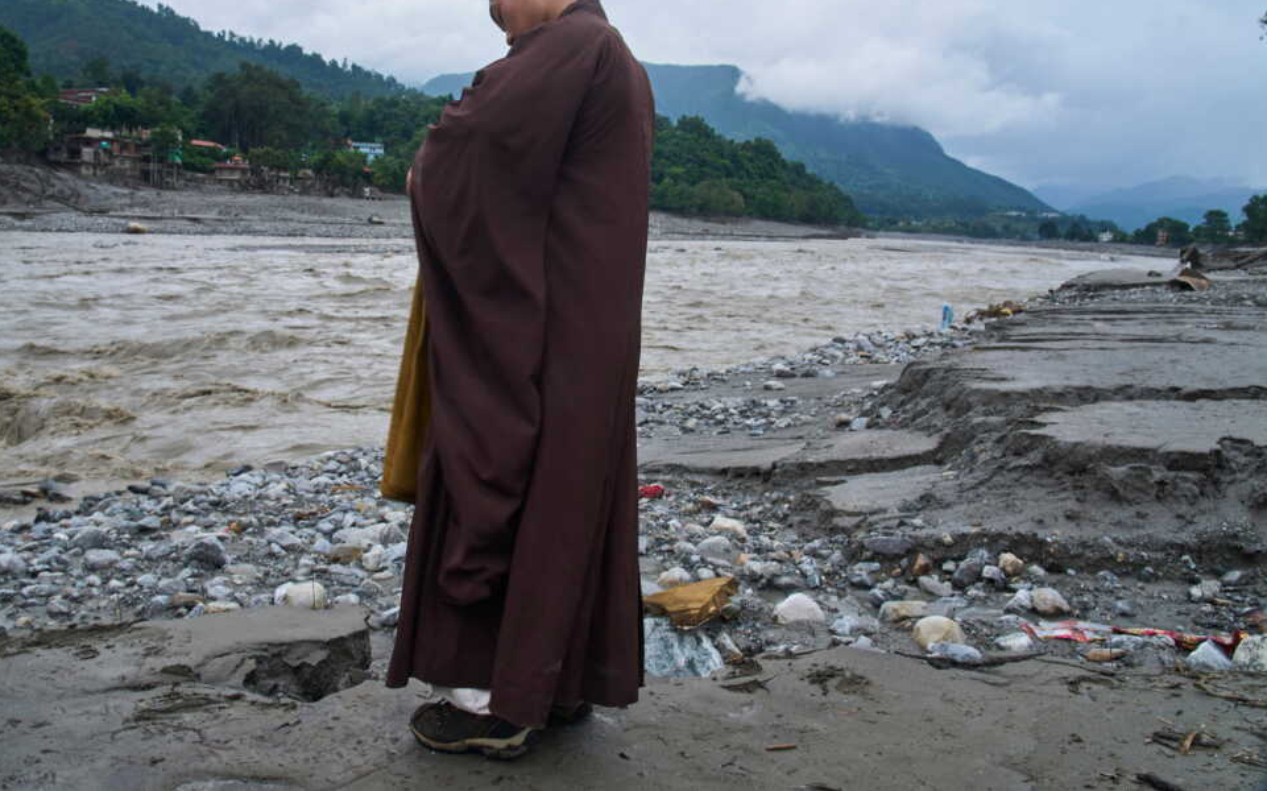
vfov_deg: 44.2
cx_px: 550
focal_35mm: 28
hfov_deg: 66.2
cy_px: 309
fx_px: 967
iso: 100
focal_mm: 24
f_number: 13
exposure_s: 1/80
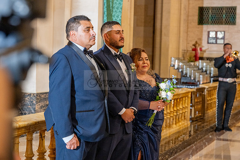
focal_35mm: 70
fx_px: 467
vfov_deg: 19.5
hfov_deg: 28.8
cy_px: 80
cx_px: 120
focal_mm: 70
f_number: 4.5
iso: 2000
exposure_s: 1/200
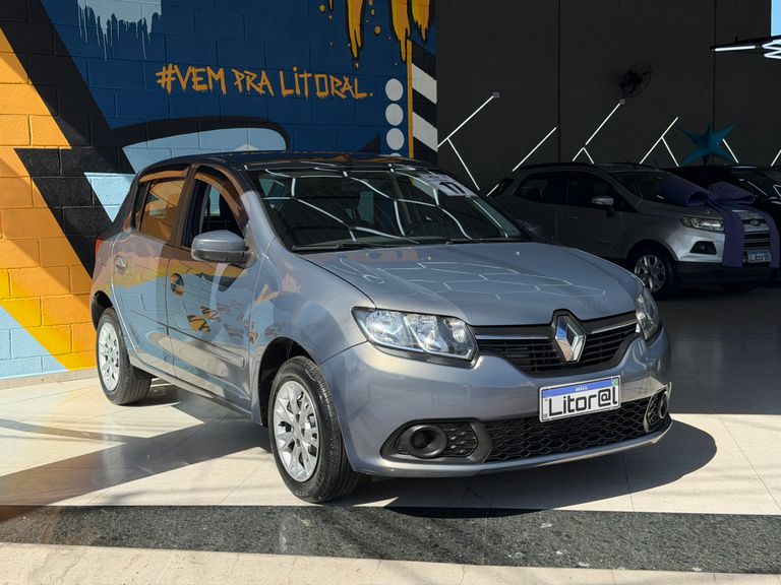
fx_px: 1083
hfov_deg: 39.7
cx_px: 390
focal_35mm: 48
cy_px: 292
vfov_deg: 30.3
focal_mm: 6.76
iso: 80
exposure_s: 1/4098
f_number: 1.78
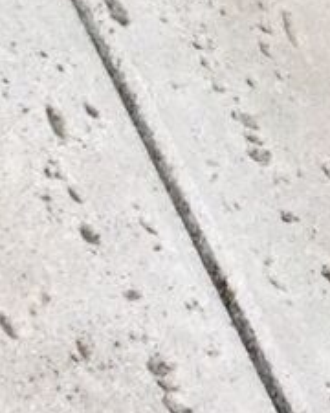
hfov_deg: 4.9
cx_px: 981
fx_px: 3699
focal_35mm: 303
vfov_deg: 6.3
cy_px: -283
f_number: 2.4
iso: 64
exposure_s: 1/60
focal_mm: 4.28
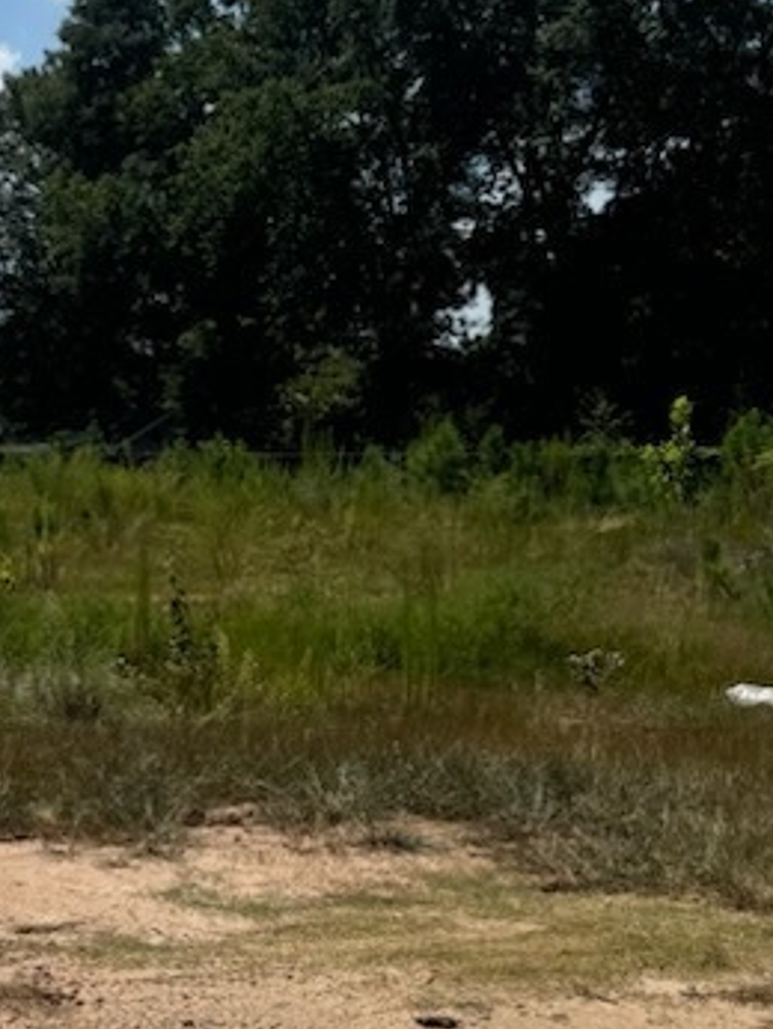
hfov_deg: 19.9
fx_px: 2111
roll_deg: +0.1
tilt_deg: -7.4
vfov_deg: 27.2
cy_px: 717
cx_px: -68
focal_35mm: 71
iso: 80
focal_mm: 6.76
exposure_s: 1/9009
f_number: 1.78
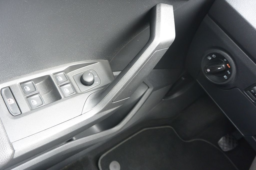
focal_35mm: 27
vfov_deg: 47.9
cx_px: 128
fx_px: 192
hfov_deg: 67.4
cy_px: 85
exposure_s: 1/60
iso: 400
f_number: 3.5
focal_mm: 10
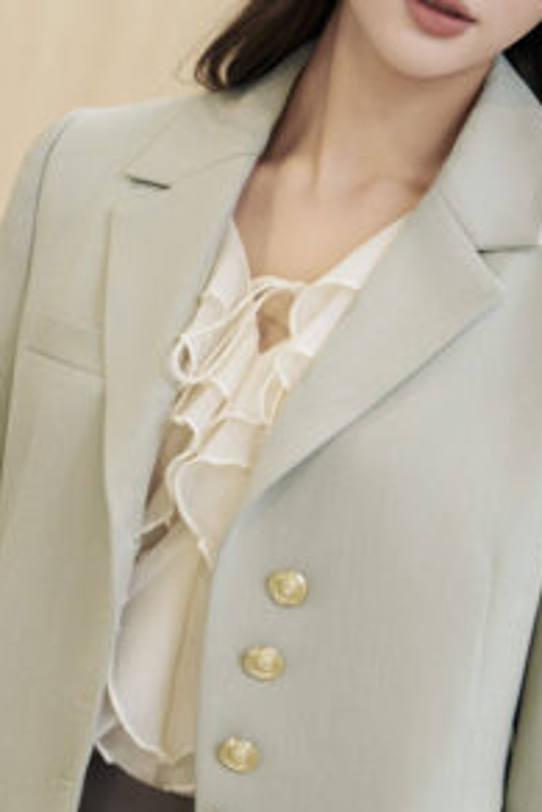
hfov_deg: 10.6
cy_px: 413
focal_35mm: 129
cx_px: 310
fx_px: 2910
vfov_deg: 15.9
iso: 800
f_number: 2.8
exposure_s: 1/160
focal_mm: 54
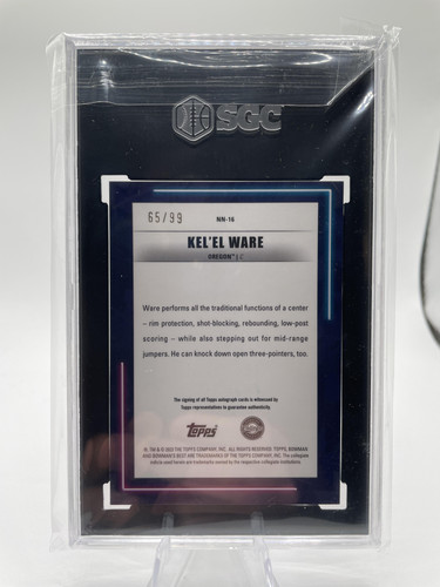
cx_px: 220
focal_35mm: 26
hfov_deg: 53.1
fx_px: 441
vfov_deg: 67.3
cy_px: 294
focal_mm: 4.2
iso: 32
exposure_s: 1/324
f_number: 1.6
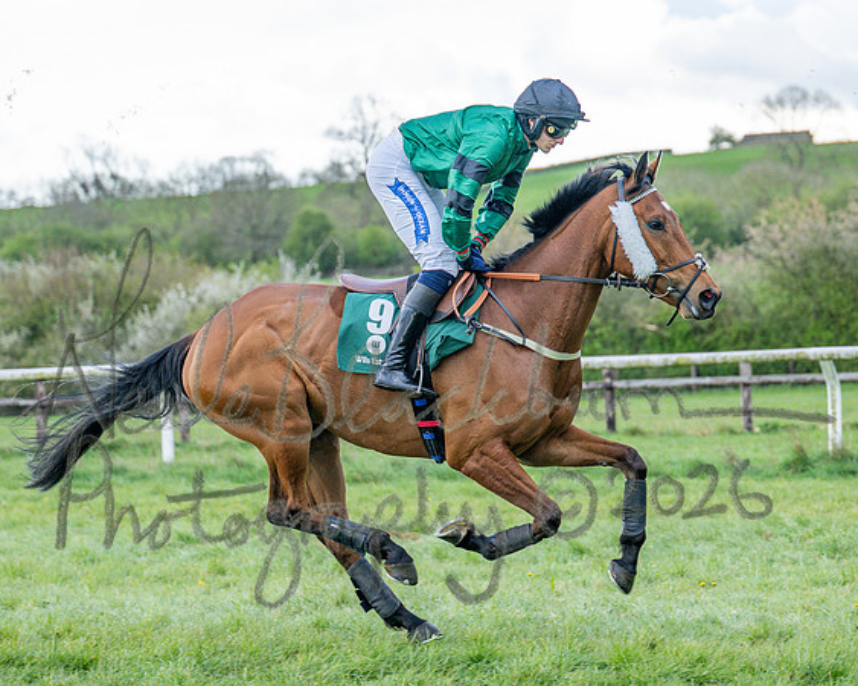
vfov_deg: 13.0
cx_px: 432
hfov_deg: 16.3
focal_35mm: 118
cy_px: 343
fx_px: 3003
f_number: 2.8
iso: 400
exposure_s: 1/1000
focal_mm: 70
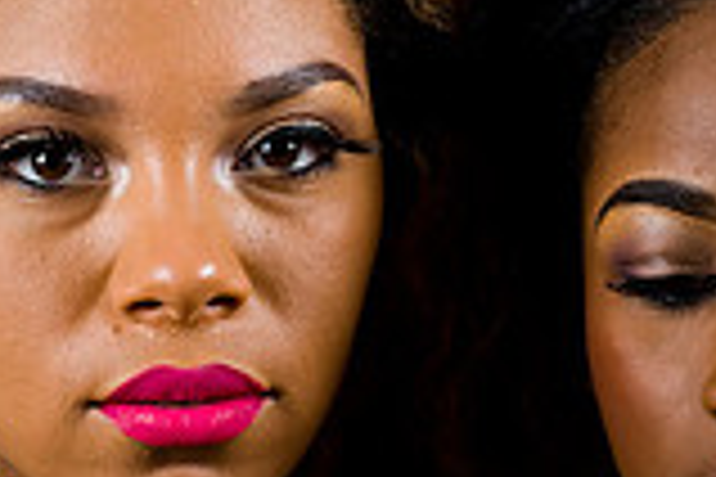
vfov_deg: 2.8
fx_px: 9765
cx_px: 711
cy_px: 243
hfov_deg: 4.2
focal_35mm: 491
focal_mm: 135
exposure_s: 1/125
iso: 200
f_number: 5.6
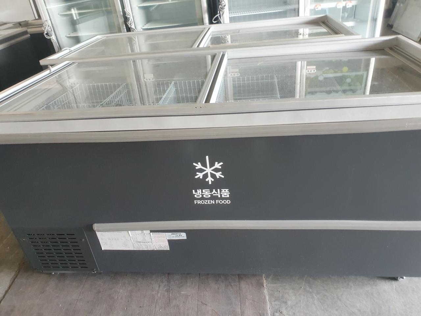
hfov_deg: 67.3
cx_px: 210
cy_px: 158
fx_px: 316
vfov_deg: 53.1
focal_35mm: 26
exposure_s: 1/40
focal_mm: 4.32
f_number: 2.4
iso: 400
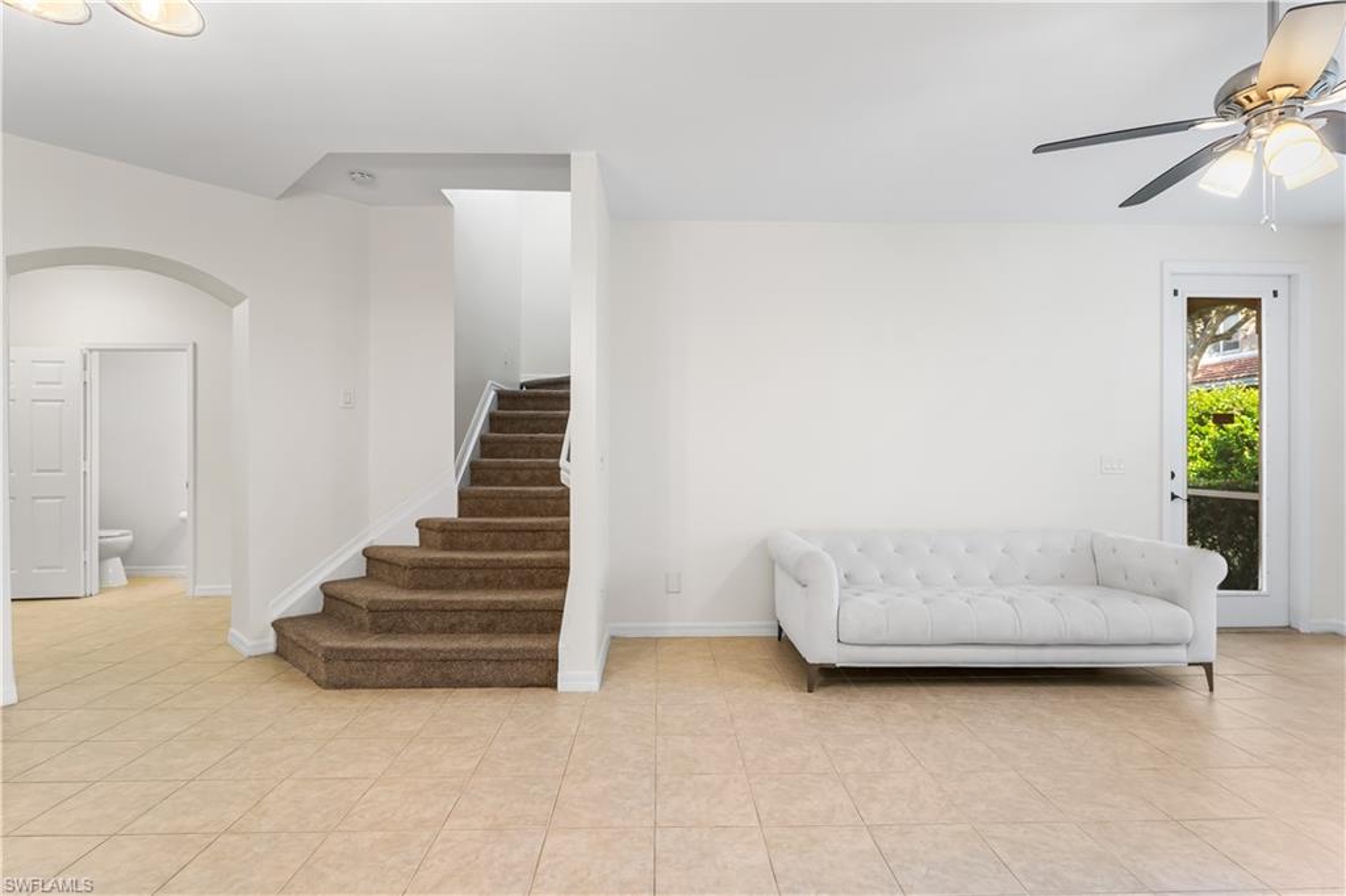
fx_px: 624
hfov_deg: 94.3
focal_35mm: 17
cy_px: 448
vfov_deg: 71.4
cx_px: 673
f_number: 8
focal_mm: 16.7
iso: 400
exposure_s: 1/13
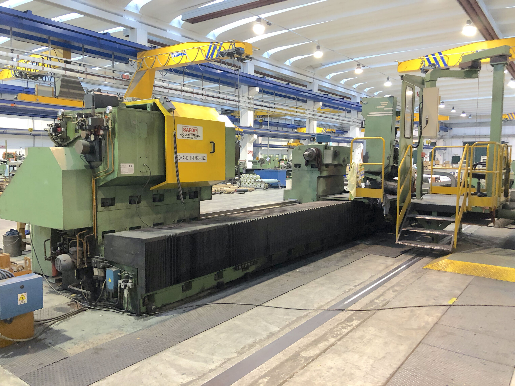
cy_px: 193
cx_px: 258
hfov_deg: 63.4
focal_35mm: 28
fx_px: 417
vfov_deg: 49.7
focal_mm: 3.99
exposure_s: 1/9
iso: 100
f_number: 1.8
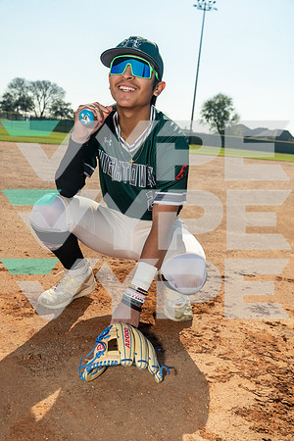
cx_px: 147
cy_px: 220
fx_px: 465
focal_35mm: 38
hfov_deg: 35.1
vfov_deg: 50.7
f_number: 7.1
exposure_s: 1/200
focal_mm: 38
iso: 500
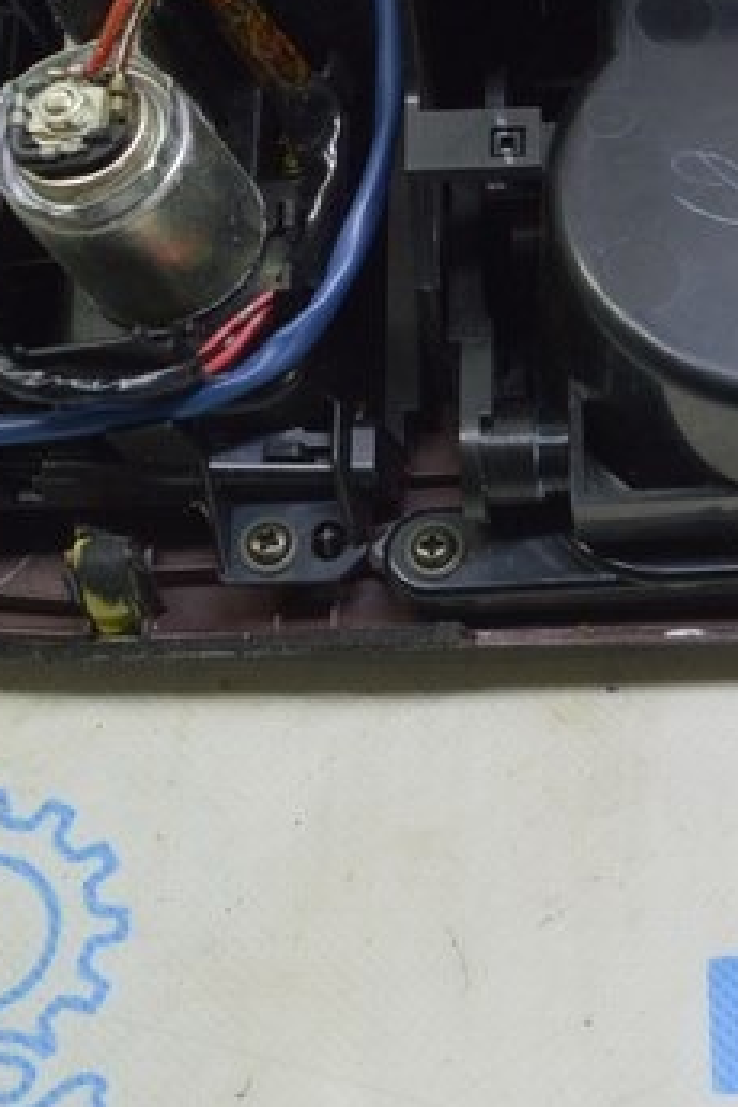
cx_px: 927
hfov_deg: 16.3
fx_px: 2460
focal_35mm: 80
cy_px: 204
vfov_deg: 24.9
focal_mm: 18
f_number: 5.6
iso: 400
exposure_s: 1/20
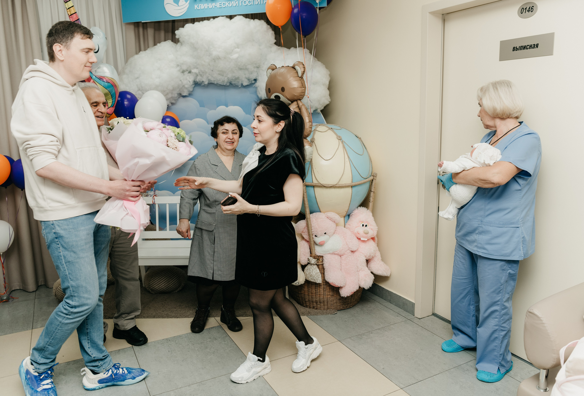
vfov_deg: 47.4
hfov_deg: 65.8
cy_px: 197
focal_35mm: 28
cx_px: 290
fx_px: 452
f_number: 4.5
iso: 250
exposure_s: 1/160
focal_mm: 27
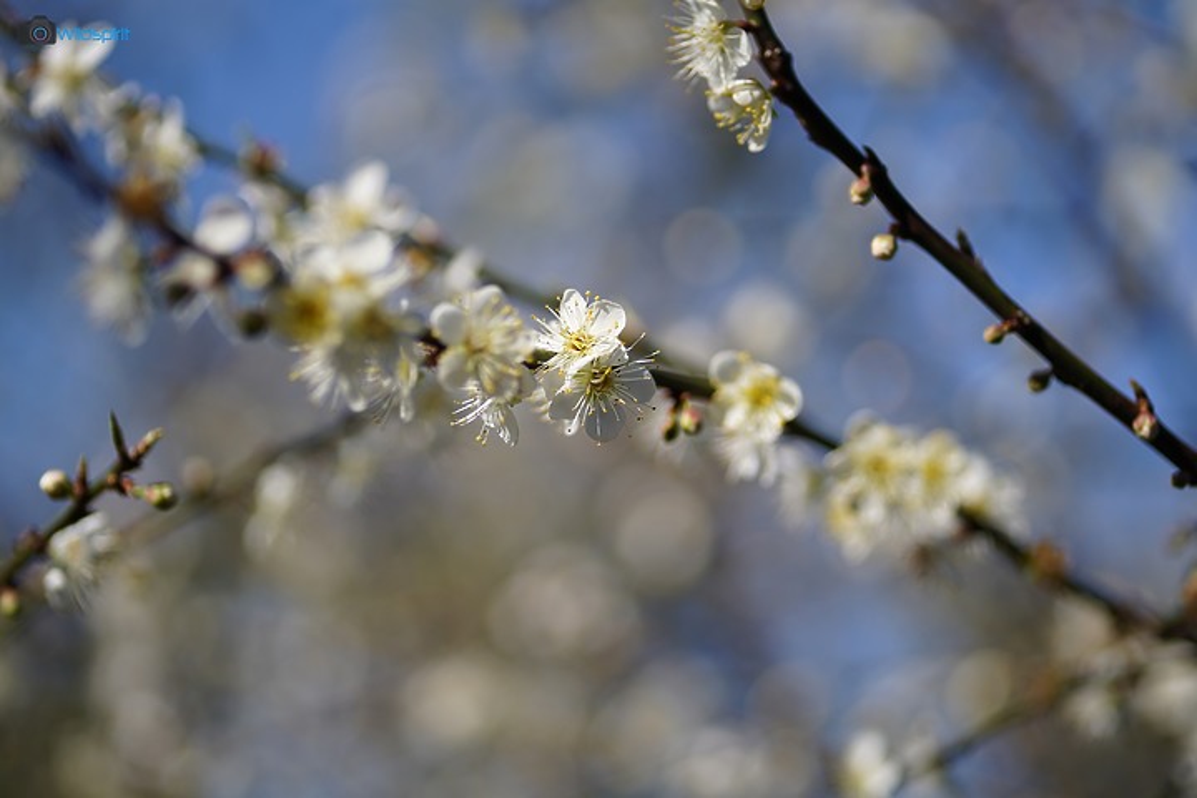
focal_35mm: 100
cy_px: 399
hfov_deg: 20.4
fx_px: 3325
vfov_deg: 13.7
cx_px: 598
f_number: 2.8
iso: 100
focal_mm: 100
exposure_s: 1/2000
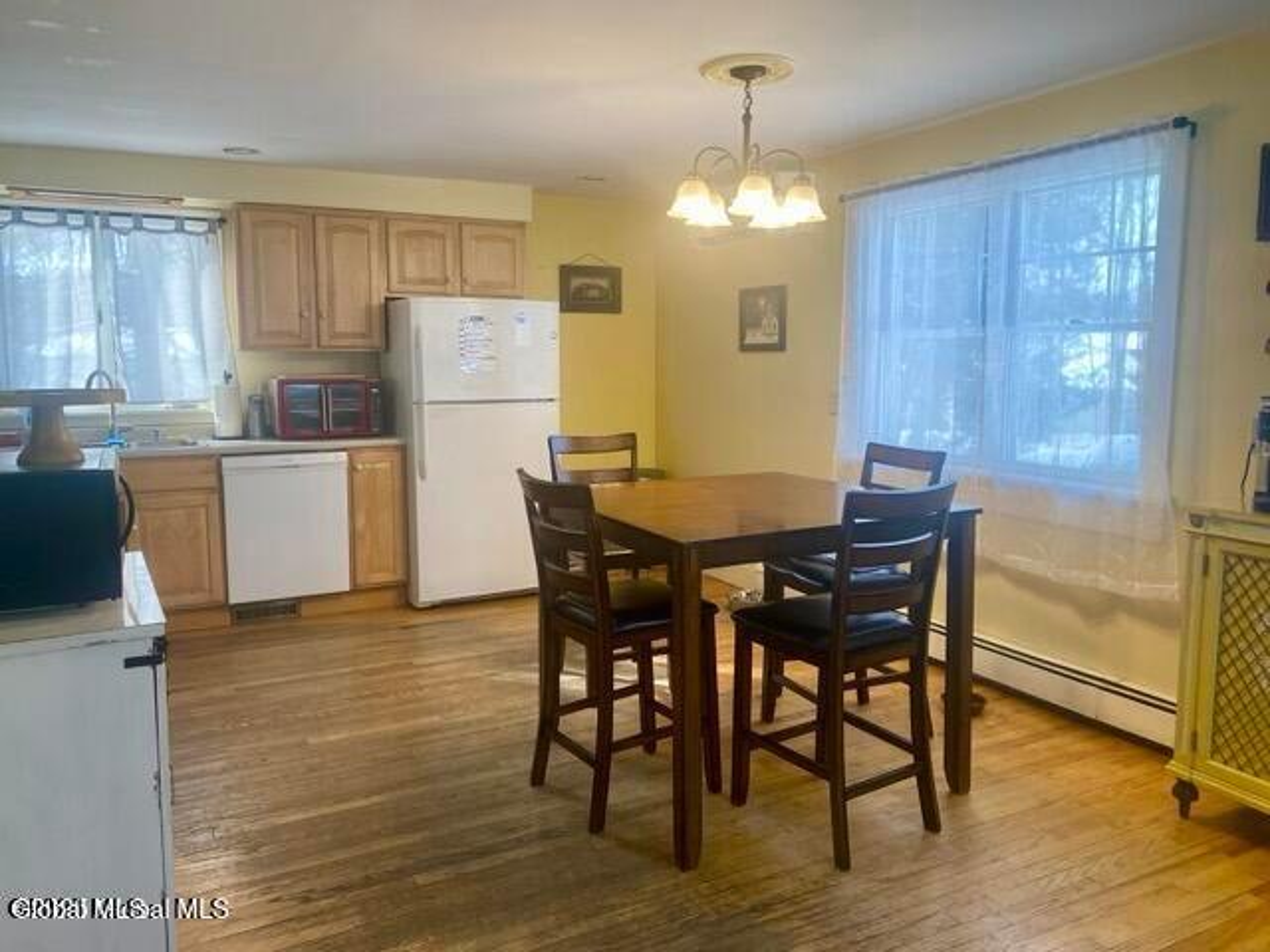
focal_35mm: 26
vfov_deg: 53.1
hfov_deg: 67.3
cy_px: 476
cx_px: 635
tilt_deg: -7.3
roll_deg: -0.1
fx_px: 954
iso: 100
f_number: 1.8
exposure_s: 1/120
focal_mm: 4.25
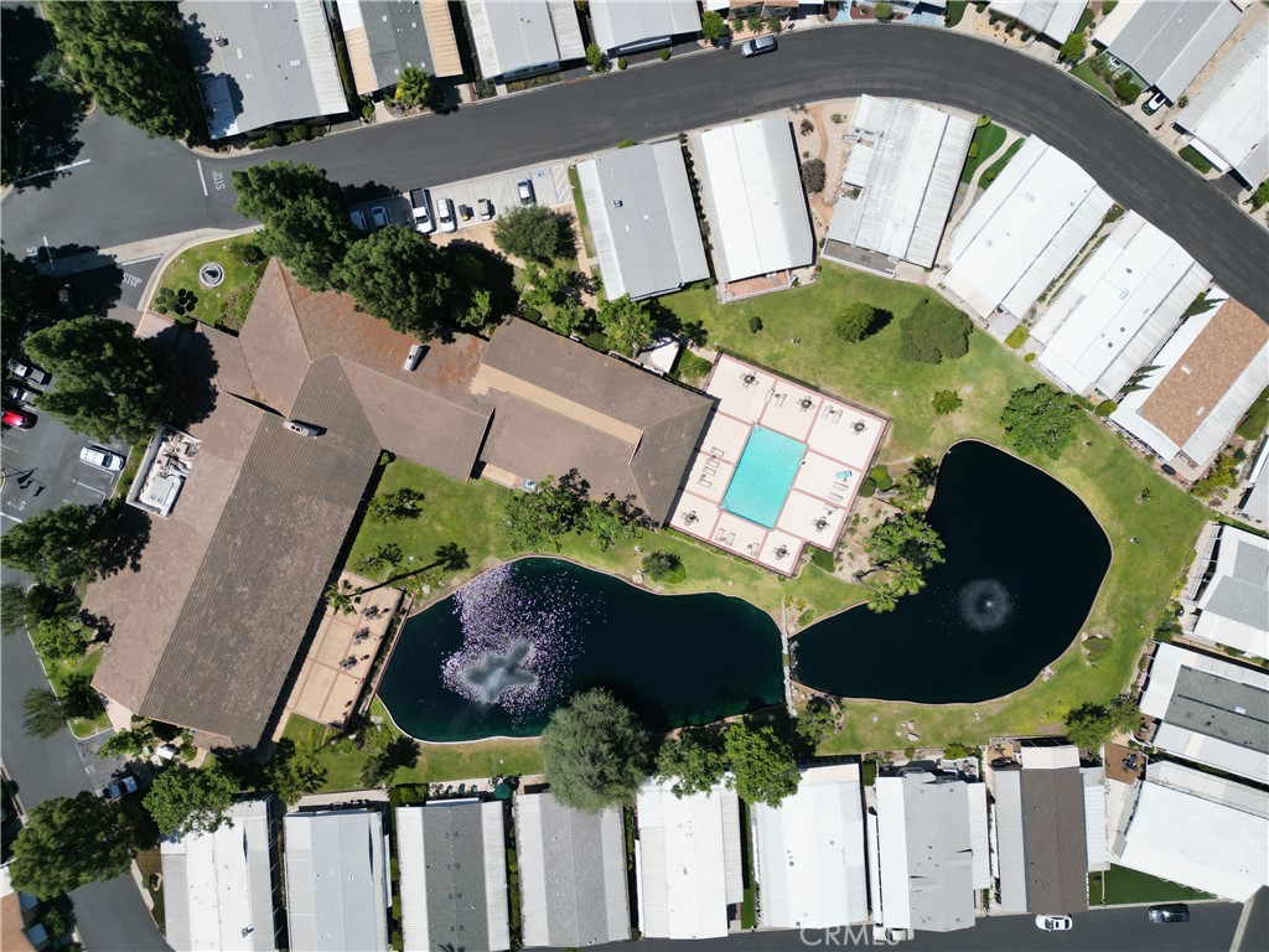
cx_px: 634
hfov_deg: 71.6
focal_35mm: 24
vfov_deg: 56.8
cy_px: 476
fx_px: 880
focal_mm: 6.72
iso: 160
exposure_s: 1/6000
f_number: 1.7
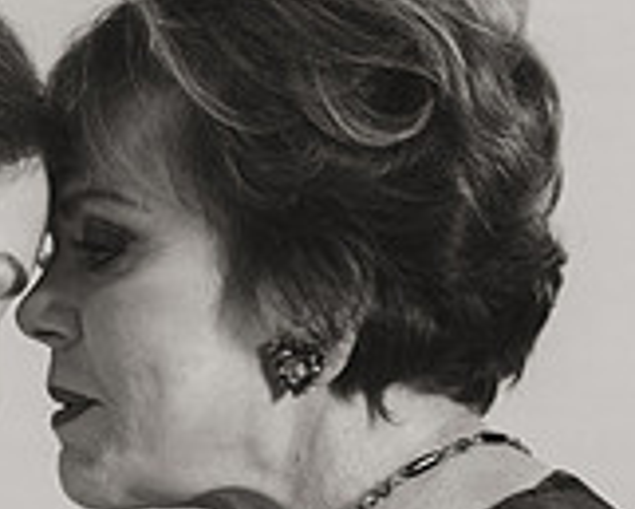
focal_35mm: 311
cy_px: 675
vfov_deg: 5.0
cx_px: -25
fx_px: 5848
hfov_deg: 6.2
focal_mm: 70
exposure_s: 1/100
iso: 1000
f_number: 2.8
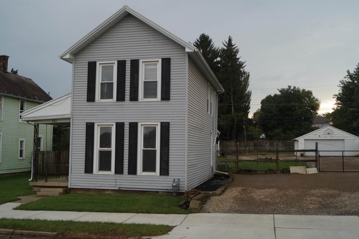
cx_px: 180
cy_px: 120
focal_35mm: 36
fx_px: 359
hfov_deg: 53.2
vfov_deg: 36.8
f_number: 4
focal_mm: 24
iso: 200
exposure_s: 1/160
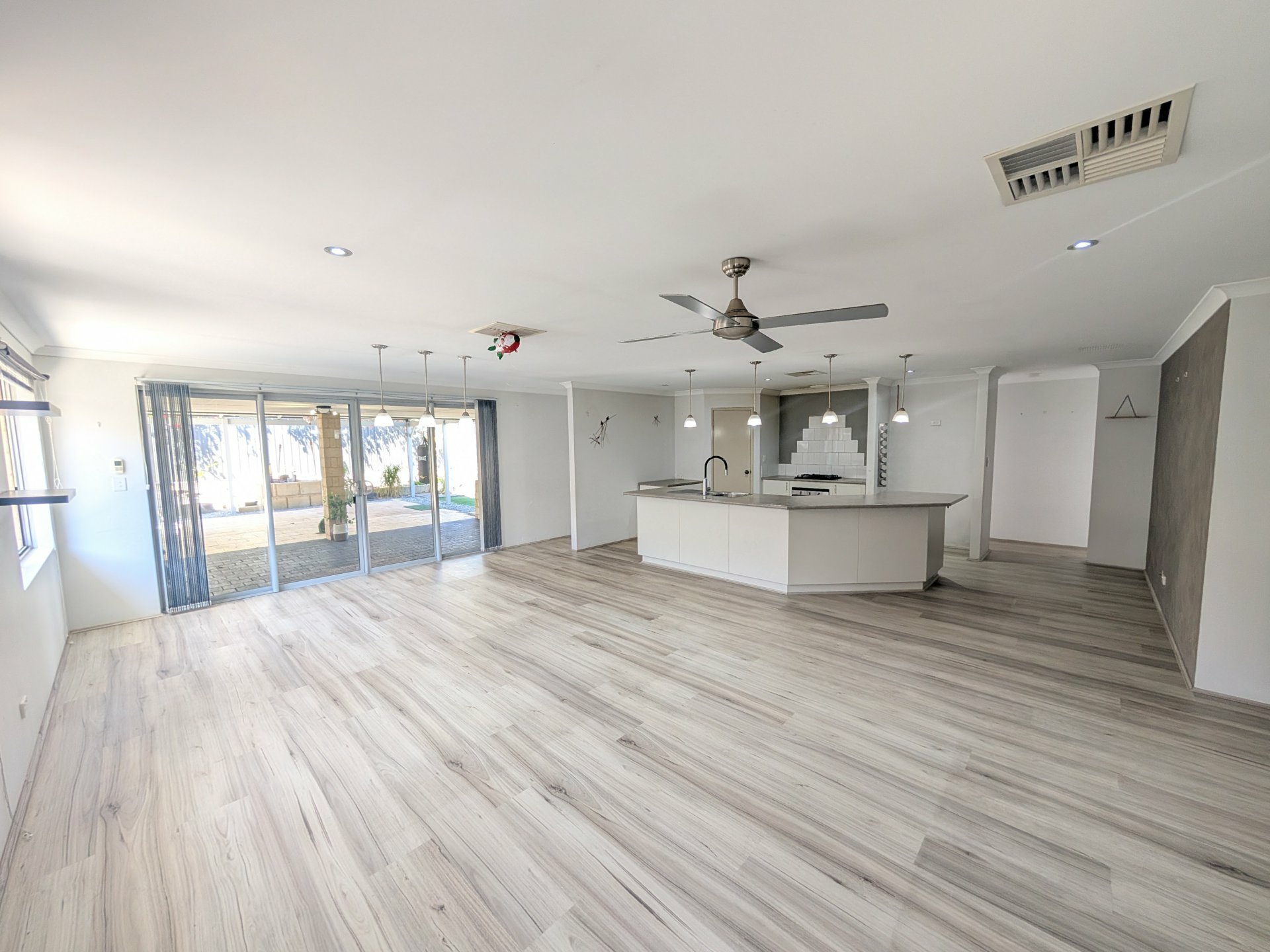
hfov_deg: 110.5
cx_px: 635
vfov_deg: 94.5
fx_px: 440
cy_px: 476
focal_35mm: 12
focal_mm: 2.02
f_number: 1.7
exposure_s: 1/100
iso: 90
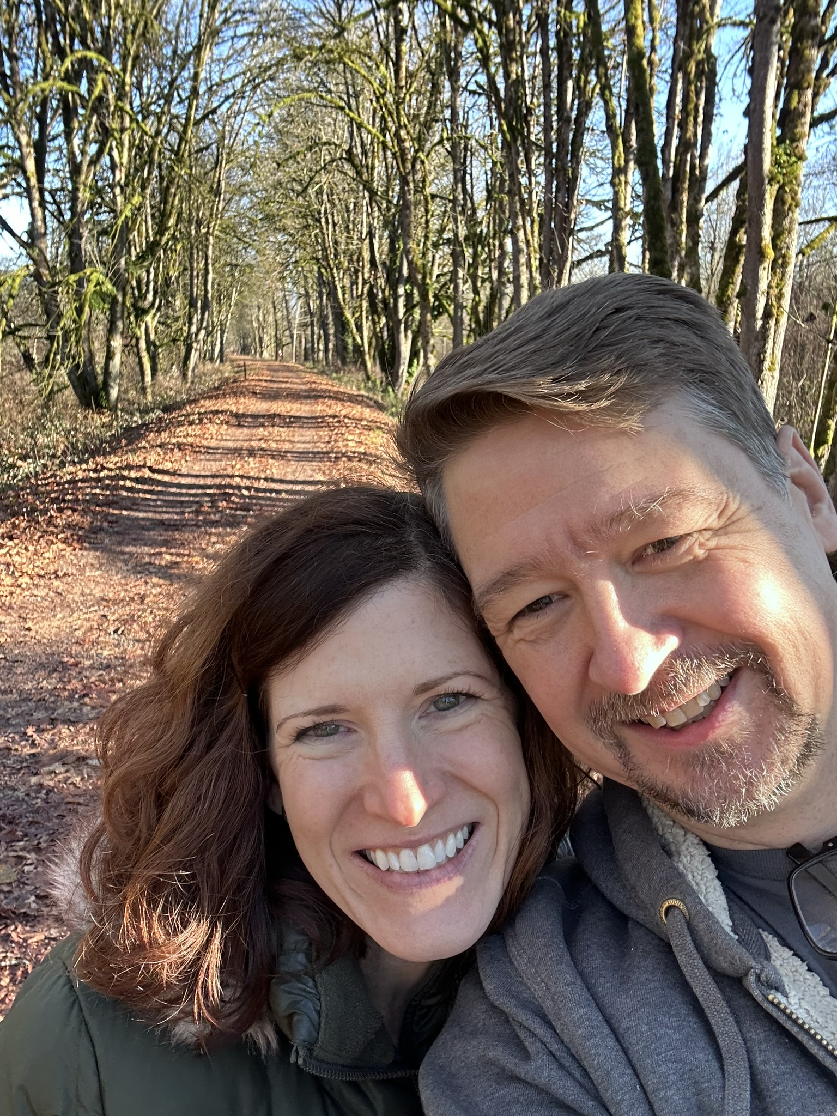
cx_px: 418
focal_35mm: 30
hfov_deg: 46.8
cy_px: 558
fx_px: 967
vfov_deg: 60.0
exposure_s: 1/121
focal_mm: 2.69
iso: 32
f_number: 1.9
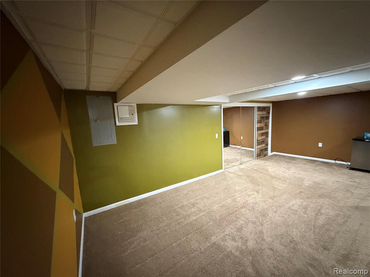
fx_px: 150
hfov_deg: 102.1
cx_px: 185
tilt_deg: -8.8
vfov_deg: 85.7
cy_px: 138
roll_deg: +2.7
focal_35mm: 14
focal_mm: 2.22
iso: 1000
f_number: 2.2
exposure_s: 1/40
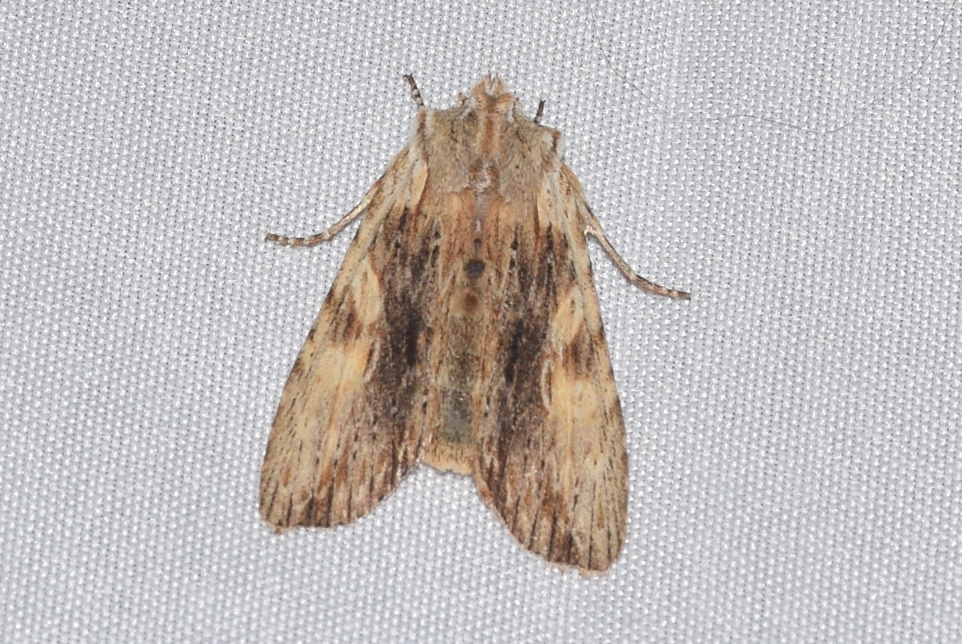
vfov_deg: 9.2
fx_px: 4012
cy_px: 322
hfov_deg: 13.7
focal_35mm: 150
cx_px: 481
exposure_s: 1/160
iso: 100
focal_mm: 100
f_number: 13
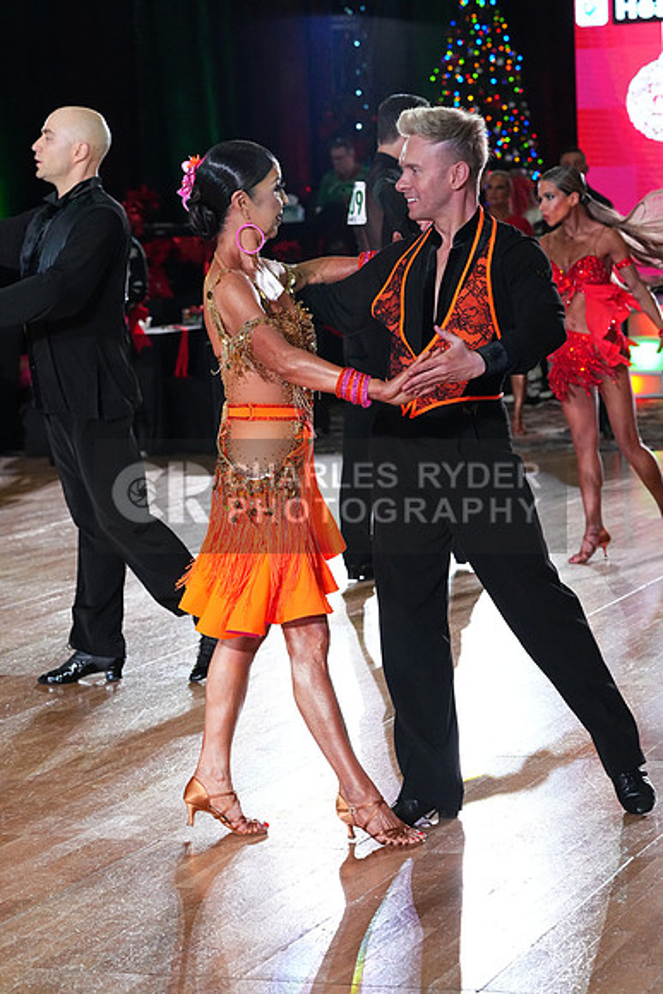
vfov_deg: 20.4
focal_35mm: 100
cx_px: 332
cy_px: 497
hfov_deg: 13.7
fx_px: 2761
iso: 8000
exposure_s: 1/400
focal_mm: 100
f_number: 6.3
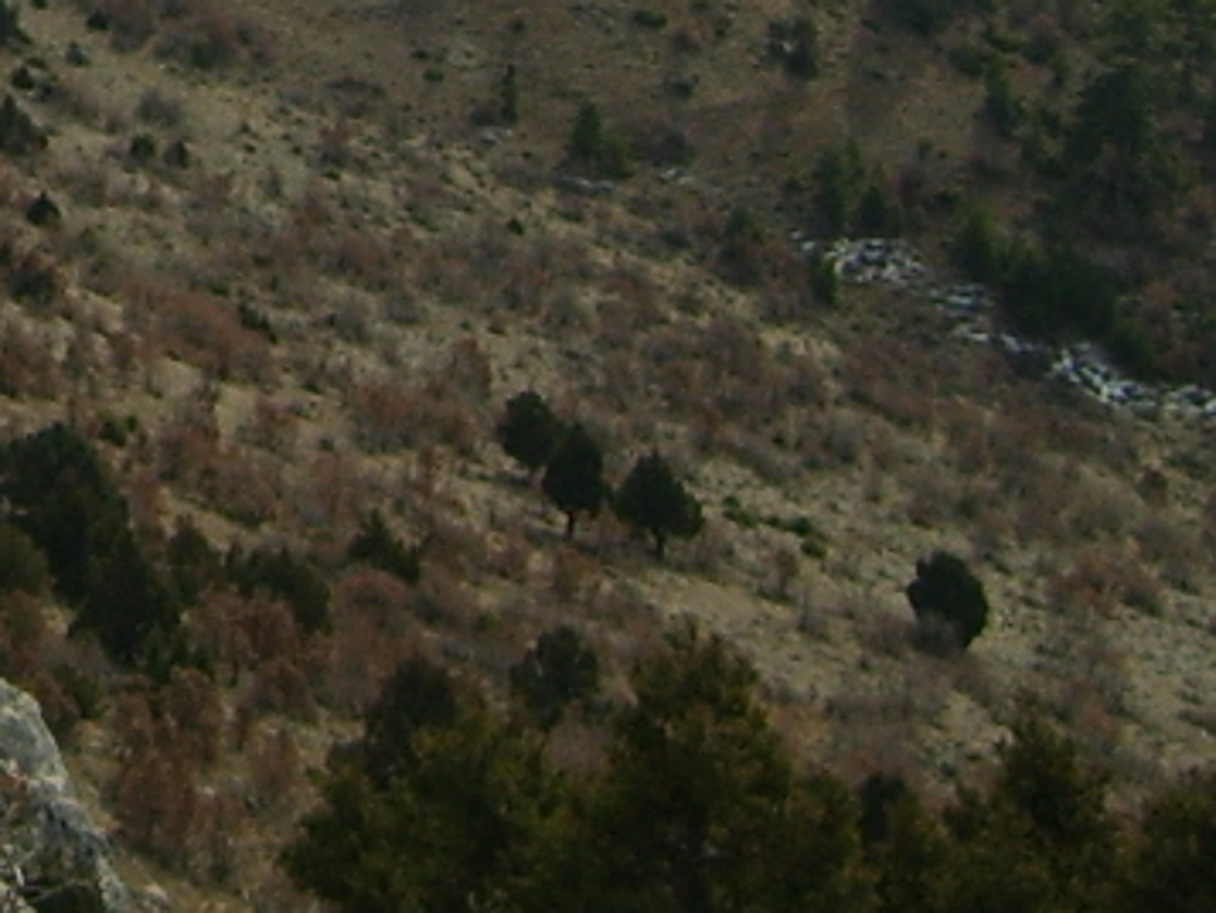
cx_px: -743
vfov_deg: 9.0
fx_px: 5517
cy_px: -845
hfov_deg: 11.9
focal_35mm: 157
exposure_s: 1/180
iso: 50
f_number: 7.1
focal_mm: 5.8
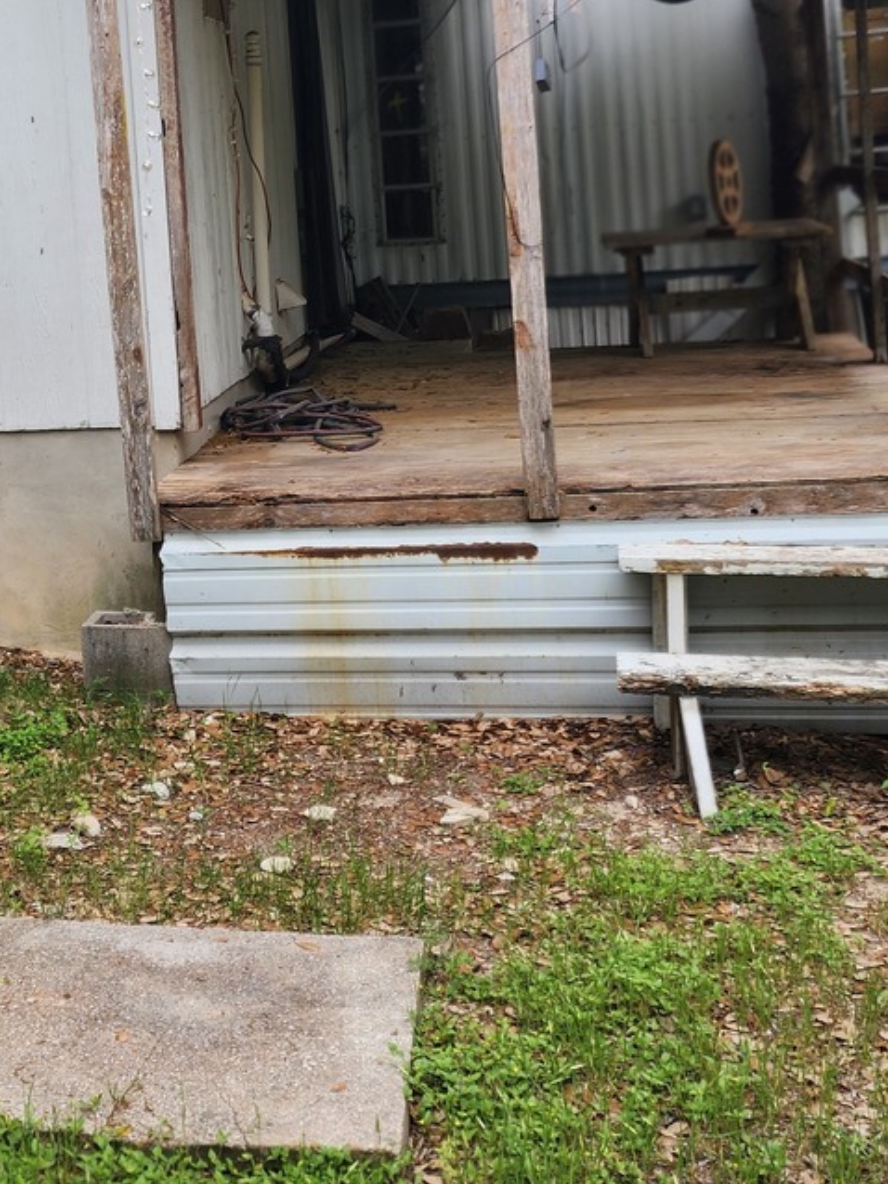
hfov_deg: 27.2
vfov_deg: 35.7
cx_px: 108
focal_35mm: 52
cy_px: 255
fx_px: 1778
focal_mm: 6.4
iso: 12
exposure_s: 1/353
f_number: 1.8
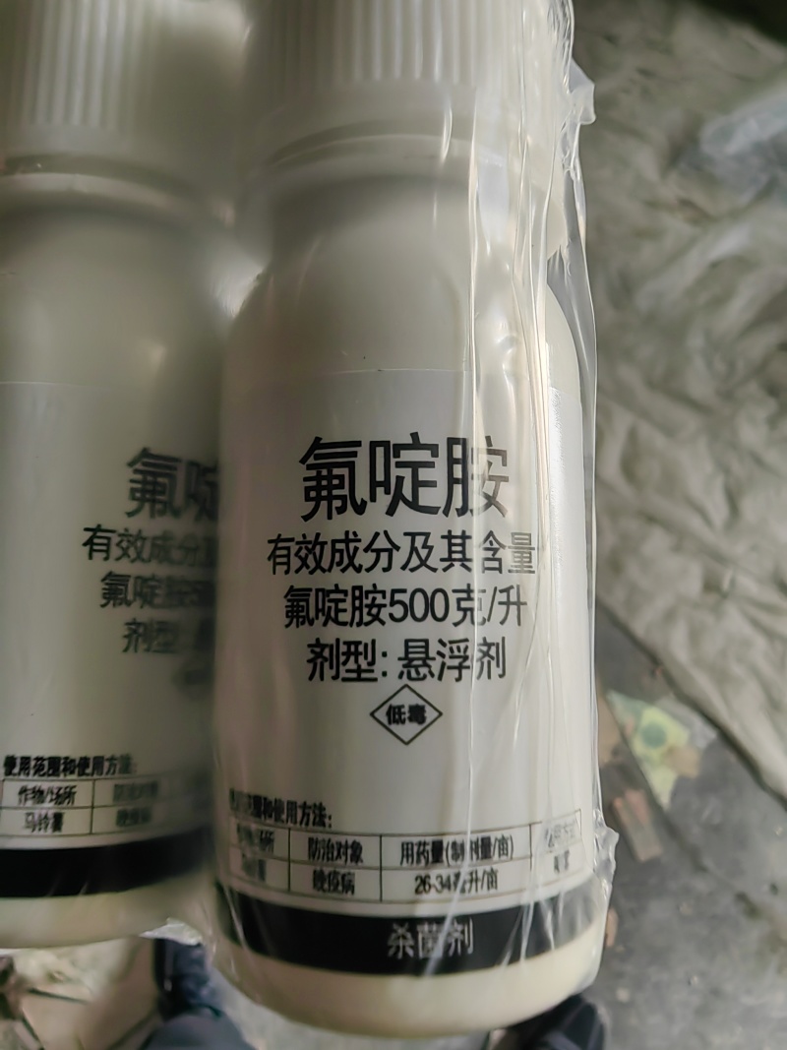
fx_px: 819
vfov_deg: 65.3
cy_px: 525
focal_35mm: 27
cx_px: 394
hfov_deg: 51.3
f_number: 2.2
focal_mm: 1.76
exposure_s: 1/50
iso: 80
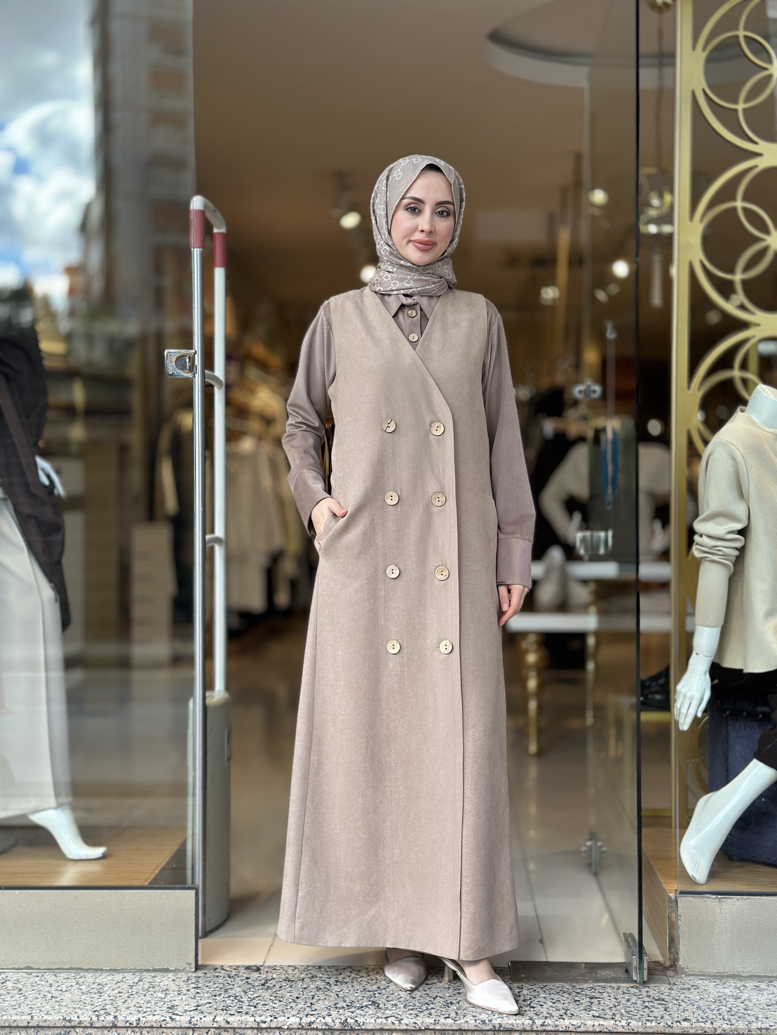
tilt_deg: -0.3
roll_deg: -1.3
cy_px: 518
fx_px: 1437
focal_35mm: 48
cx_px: 388
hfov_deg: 30.3
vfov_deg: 39.7
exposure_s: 1/319
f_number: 1.78
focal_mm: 6.86
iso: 80
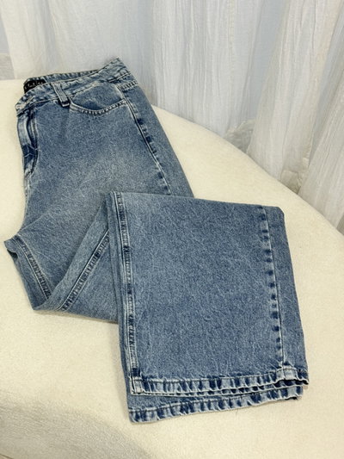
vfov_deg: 39.6
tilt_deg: -60.2
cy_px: 230
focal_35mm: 48
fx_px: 636
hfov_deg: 30.3
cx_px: 172
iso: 80
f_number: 1.78
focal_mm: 6.76
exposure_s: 1/50
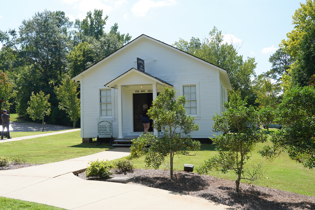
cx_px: 158
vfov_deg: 36.9
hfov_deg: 53.1
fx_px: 315
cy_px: 105
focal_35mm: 36
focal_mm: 36
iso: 160
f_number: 7.1
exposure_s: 1/100
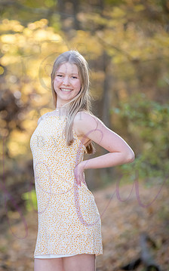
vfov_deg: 10.6
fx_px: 1461
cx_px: 59
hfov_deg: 6.6
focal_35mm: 198
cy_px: 140
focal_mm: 155
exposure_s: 1/320
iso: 800
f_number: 4.5
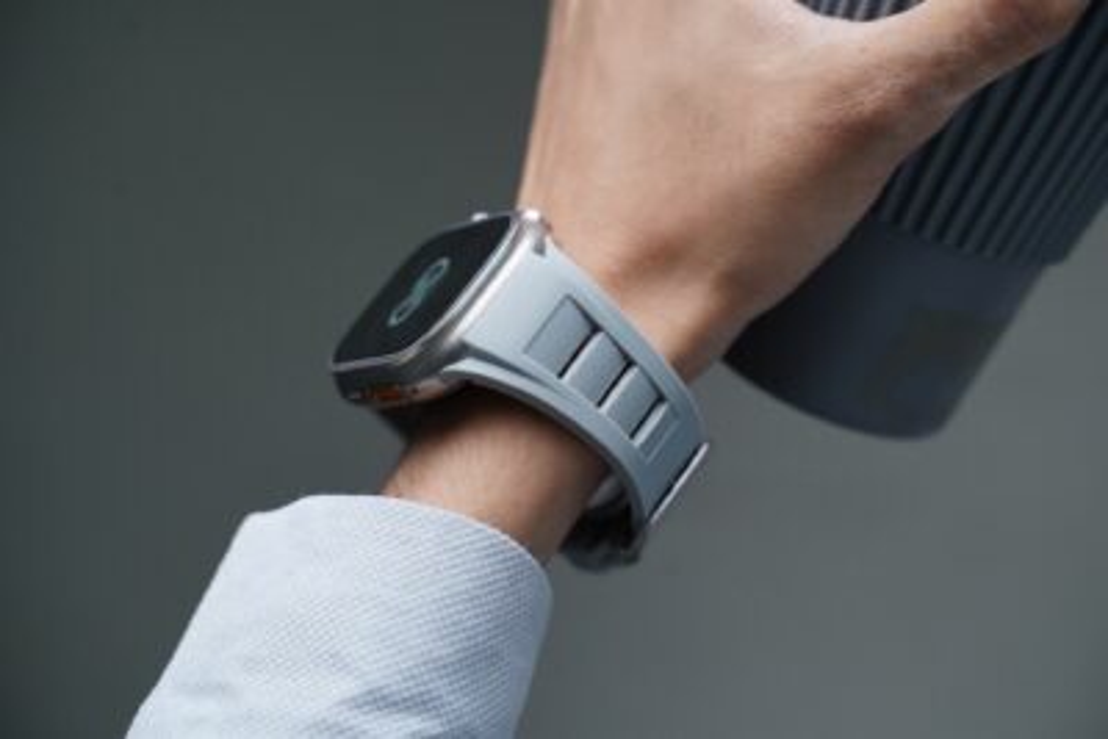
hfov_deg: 27.0
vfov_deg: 18.2
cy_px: 370
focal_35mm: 75
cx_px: 554
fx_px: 2309
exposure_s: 1/250
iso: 3200
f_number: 4.5
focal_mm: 75
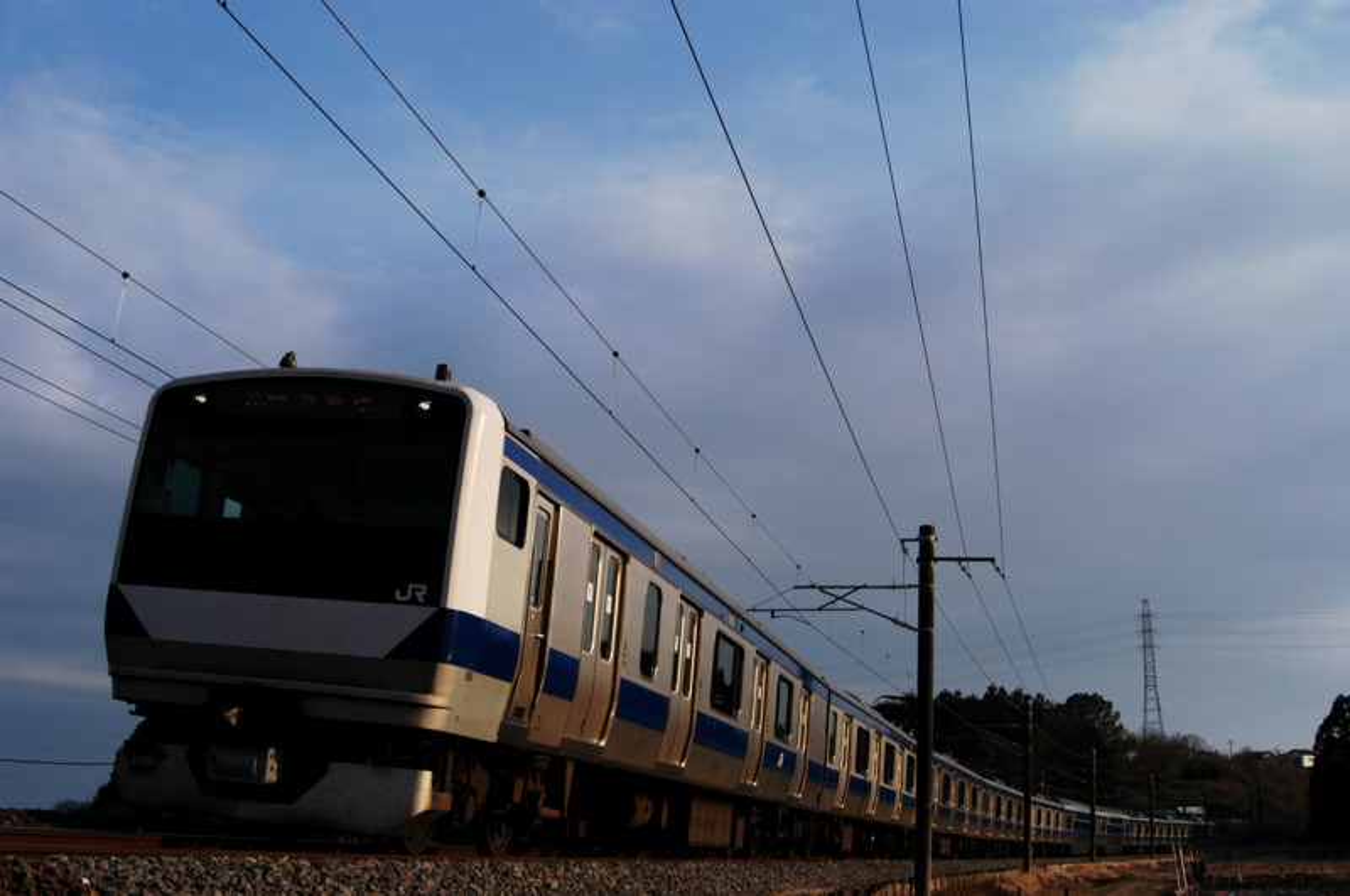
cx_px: 675
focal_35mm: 42
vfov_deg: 31.8
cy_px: 448
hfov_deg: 46.5
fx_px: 1573
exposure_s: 1/1250
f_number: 5.6
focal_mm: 28
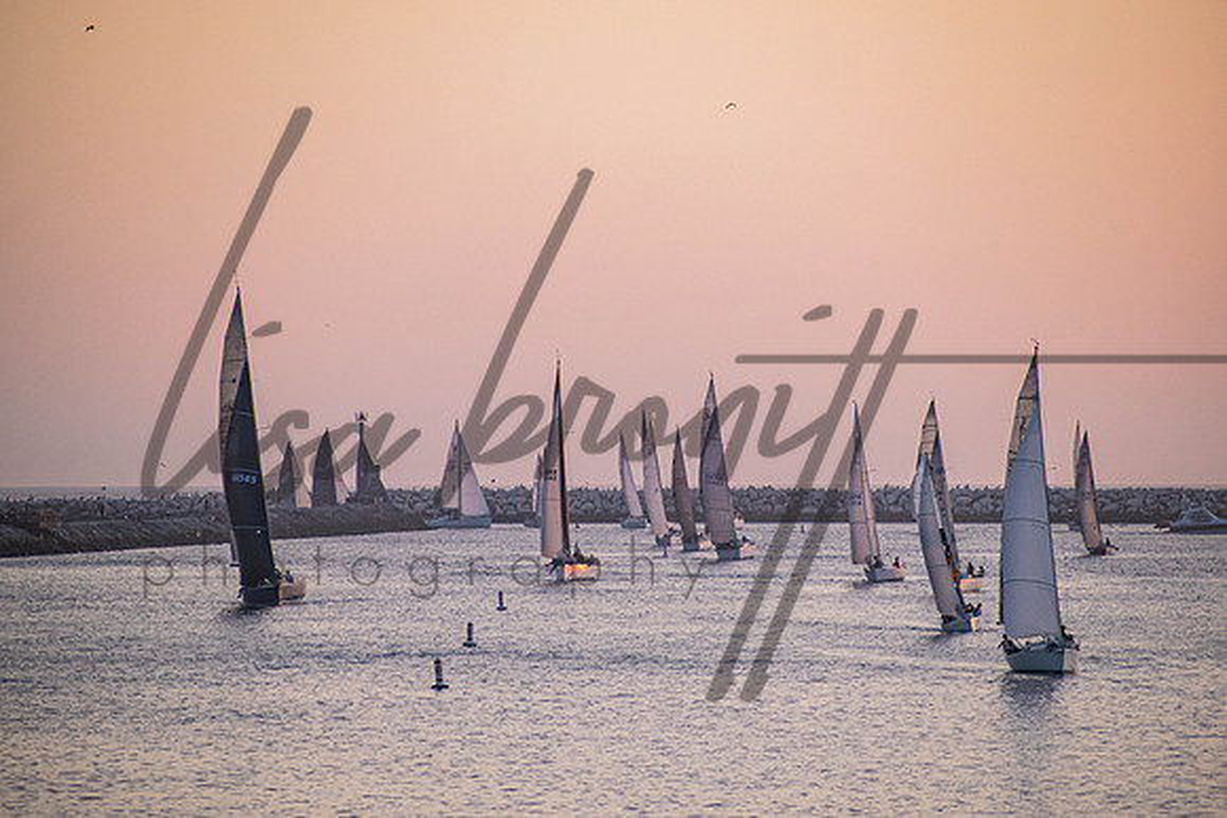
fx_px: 10245
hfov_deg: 6.9
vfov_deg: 4.6
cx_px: 614
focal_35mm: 301
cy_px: 409
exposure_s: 1/200
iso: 800
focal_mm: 195
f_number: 6.3
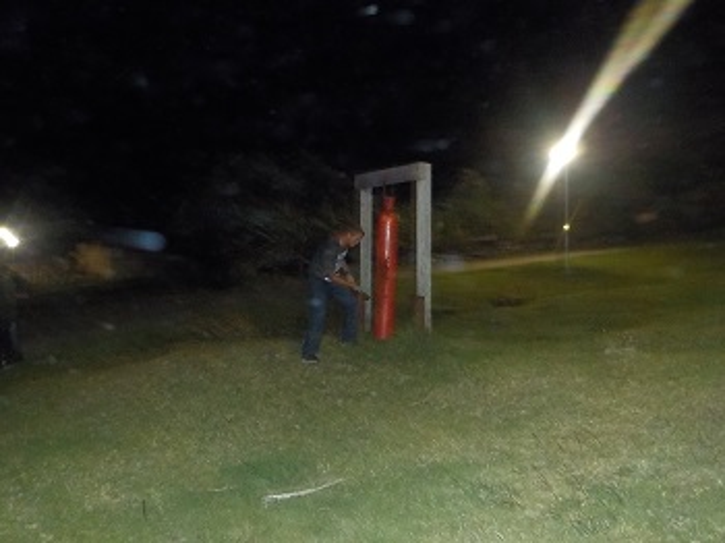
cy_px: 272
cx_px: 362
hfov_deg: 60.0
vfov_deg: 46.7
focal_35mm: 30
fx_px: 628
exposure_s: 1/4
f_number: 3.3
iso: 800
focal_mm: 4.1
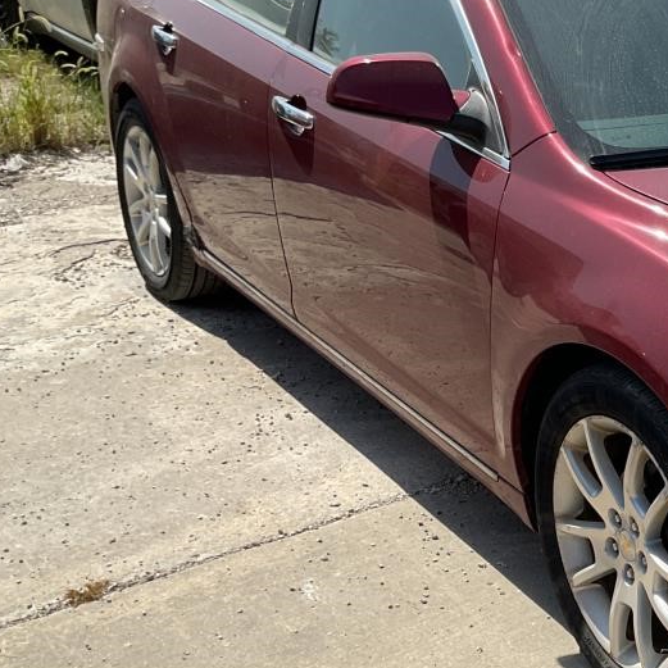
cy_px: 369
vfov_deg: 27.3
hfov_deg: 25.0
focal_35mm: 63
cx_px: 768
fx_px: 1375
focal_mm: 3
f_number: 1.8
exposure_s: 1/1786
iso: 16
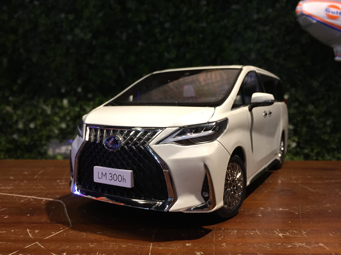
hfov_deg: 61.7
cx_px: 170
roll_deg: -0.5
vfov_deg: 48.2
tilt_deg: -3.5
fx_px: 286
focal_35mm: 29
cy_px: 128
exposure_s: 1/30
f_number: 2.2
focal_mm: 4.15
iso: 50
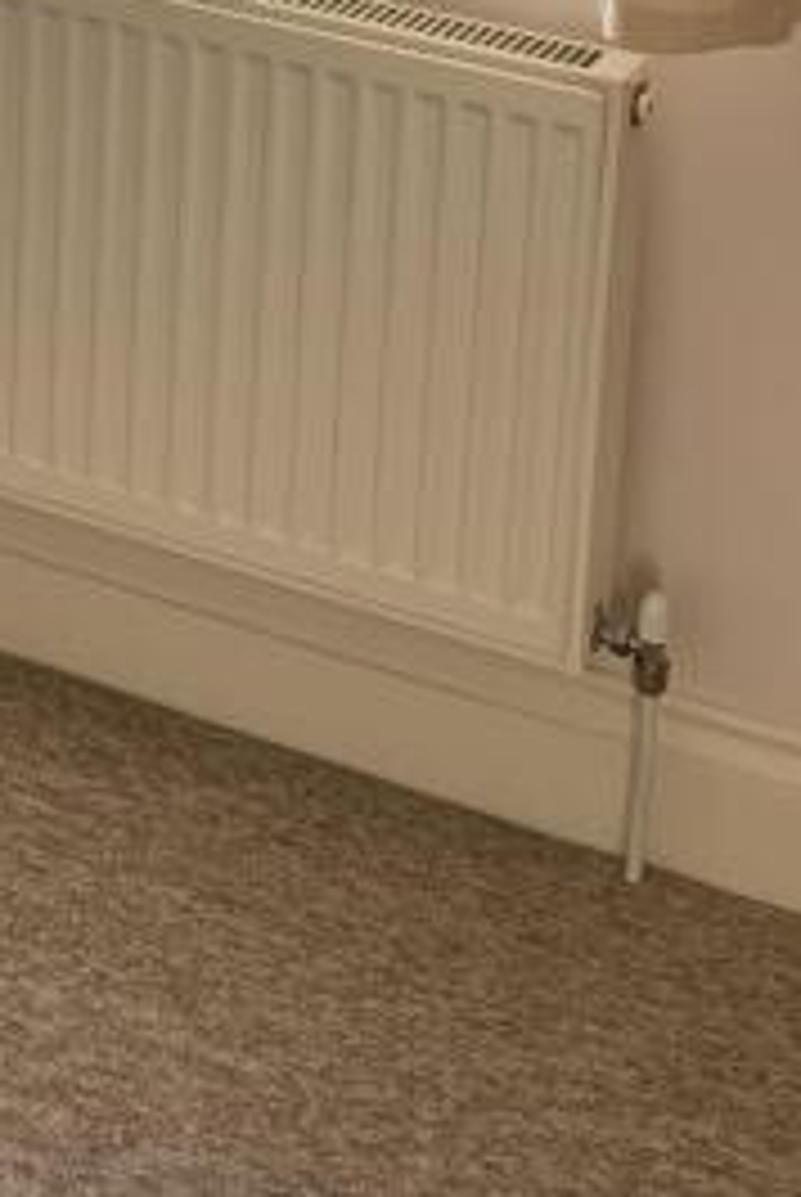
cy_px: -338
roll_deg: -0.2
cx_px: -306
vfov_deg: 18.3
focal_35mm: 104
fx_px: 3462
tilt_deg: -12.4
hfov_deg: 12.7
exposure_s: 1/121
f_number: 1.8
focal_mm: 4.25
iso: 40
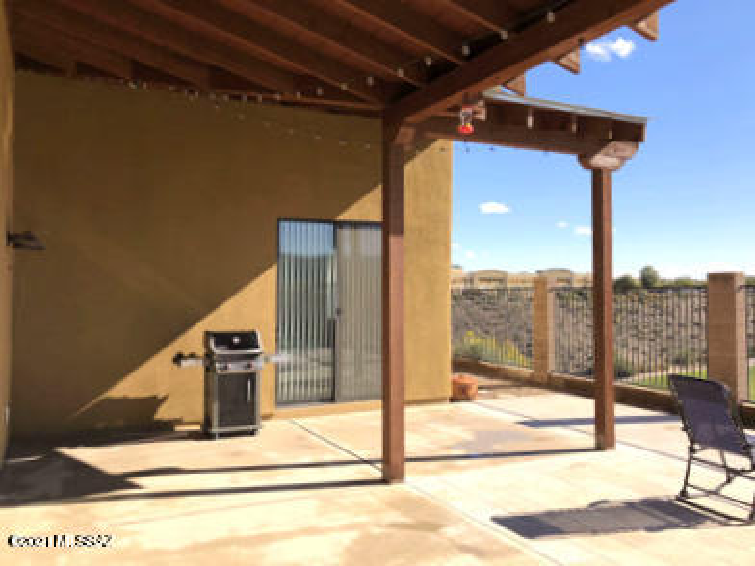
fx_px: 611
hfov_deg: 63.4
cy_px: 283
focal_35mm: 28
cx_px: 378
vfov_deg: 49.7
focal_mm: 3.99
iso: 20
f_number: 1.8
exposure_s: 1/2404
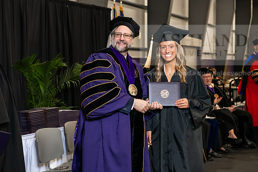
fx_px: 545
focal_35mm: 76
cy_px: 83
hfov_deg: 26.6
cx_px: 125
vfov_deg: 17.9
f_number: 5
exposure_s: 1/200
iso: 2500
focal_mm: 70
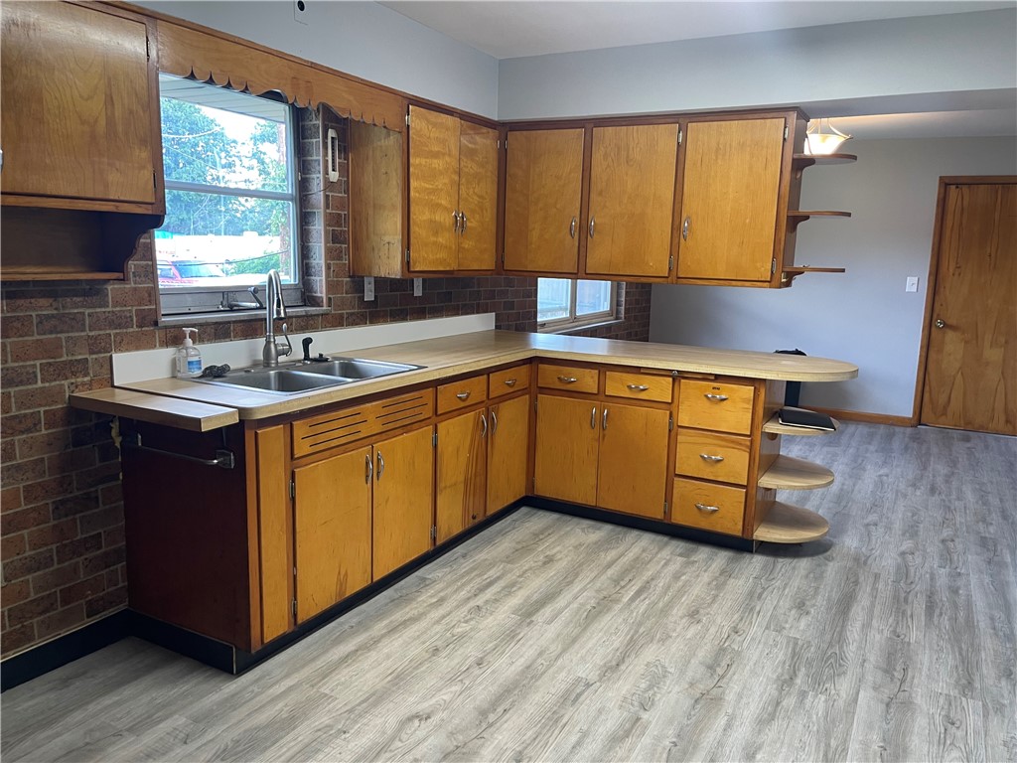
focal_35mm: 25
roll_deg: -1.2
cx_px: 508
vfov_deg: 54.9
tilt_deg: -10.9
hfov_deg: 69.4
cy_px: 382
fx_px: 734
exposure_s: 1/60
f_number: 1.6
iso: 100
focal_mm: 5.1
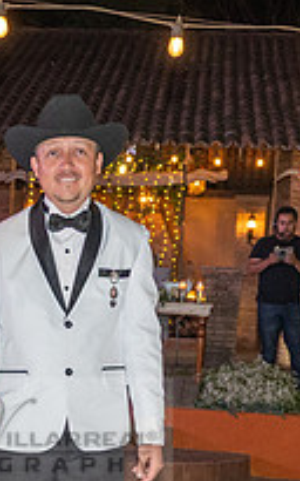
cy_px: 534
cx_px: -26
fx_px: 1296
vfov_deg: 20.0
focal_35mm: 99
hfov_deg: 13.0
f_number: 4
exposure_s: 1/160
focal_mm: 28
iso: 2000
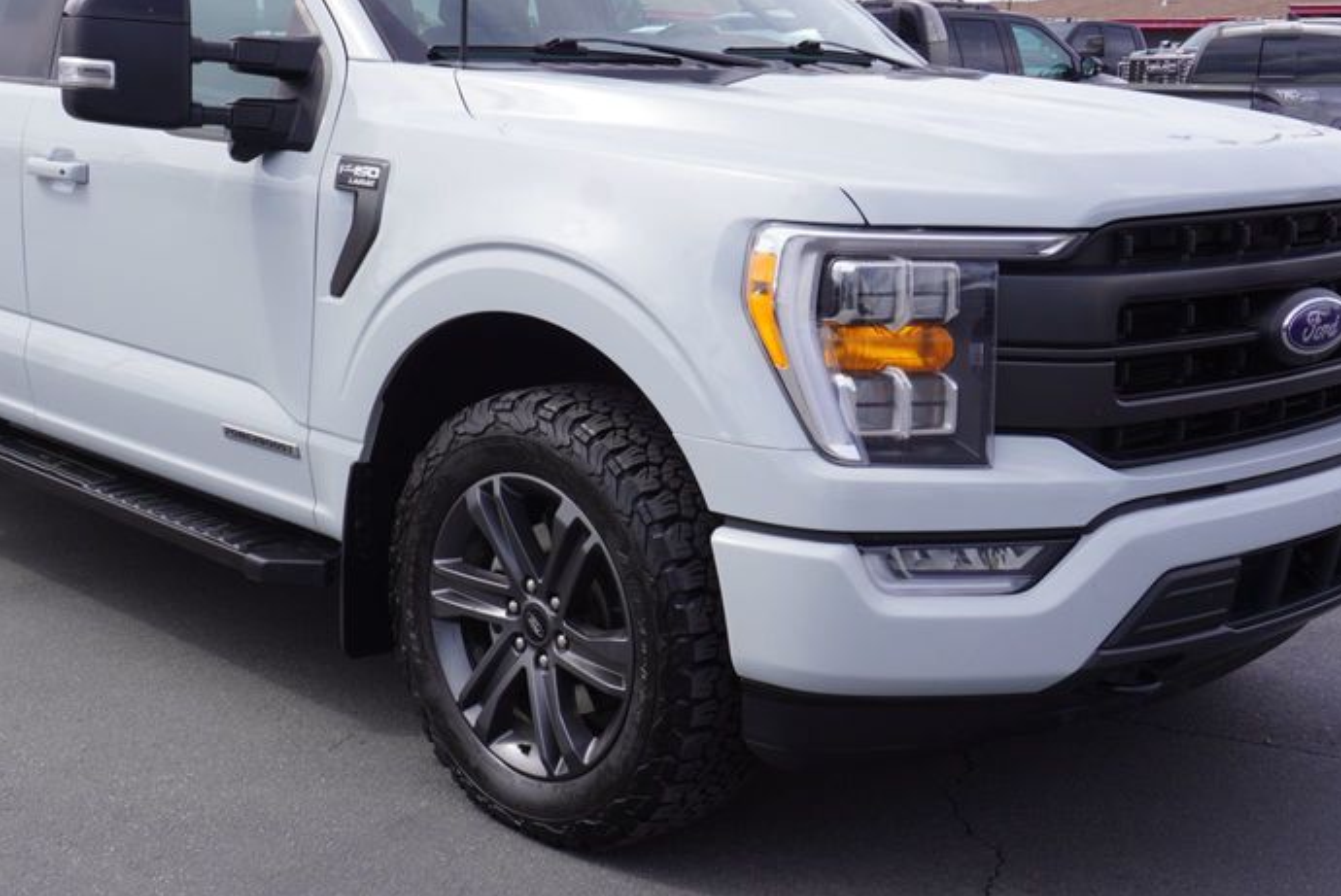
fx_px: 1826
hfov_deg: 40.1
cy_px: 381
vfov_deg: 27.5
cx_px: 513
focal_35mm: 49
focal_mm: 22
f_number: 9
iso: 100
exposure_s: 1/125
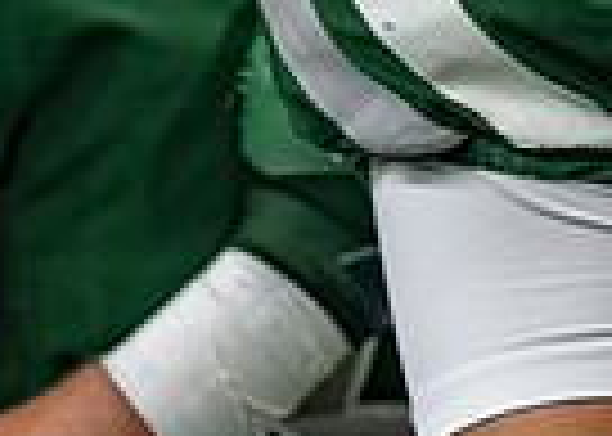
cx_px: 621
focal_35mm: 643
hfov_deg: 3.1
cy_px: -472
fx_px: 11171
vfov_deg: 2.2
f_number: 2.8
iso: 1250
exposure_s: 1/320
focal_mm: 138
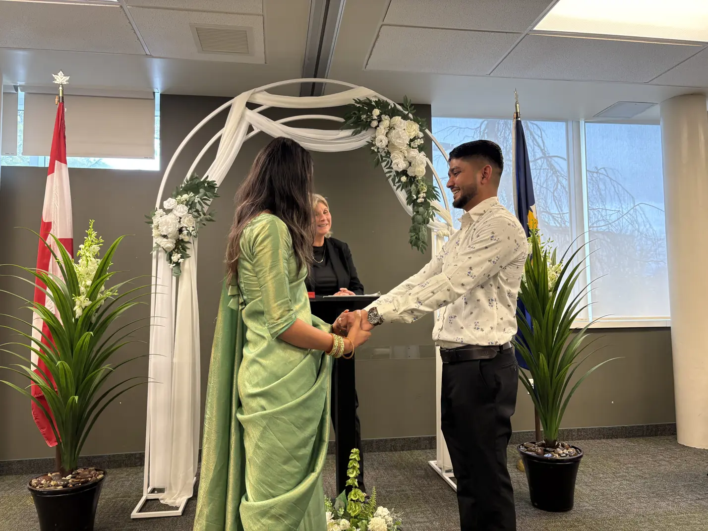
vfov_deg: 53.1
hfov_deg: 67.3
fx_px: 532
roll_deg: +1.0
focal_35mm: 26
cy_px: 266
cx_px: 354
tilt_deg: +4.4
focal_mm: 5.96
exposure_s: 1/60
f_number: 1.6
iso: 100
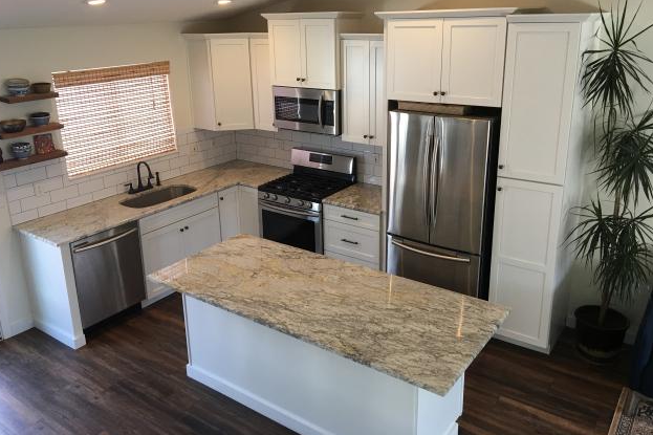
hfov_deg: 60.3
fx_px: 562
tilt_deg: -16.1
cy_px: 192
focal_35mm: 31
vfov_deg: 42.2
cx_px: 320
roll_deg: +1.2
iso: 32
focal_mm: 4.15
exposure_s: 1/30
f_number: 2.2
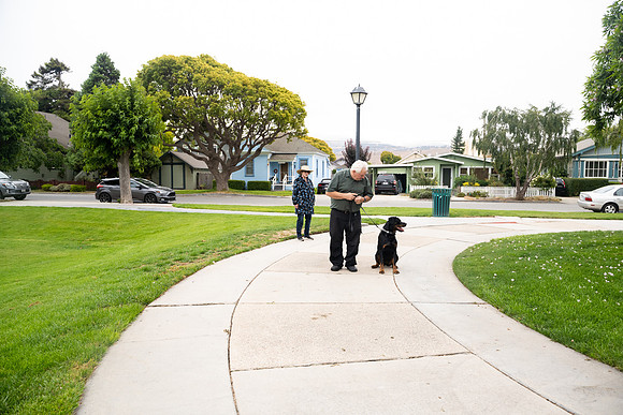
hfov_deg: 65.5
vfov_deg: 46.4
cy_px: 208
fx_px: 485
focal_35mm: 28
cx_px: 312
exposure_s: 1/500
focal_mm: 28
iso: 640
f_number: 4
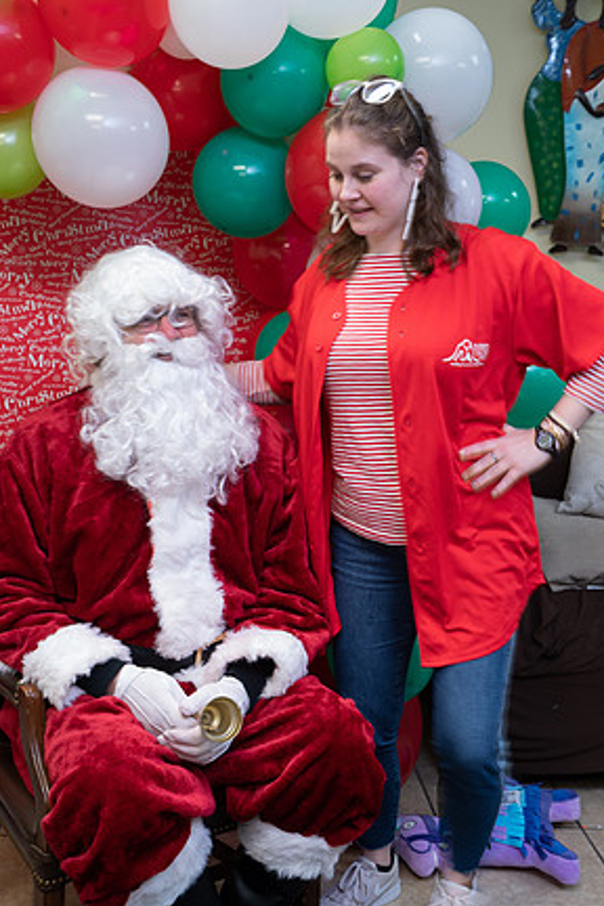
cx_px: 310
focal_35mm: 50
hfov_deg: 27.0
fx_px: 1258
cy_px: 457
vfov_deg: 39.6
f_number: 4.5
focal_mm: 48
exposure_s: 1/30
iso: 640
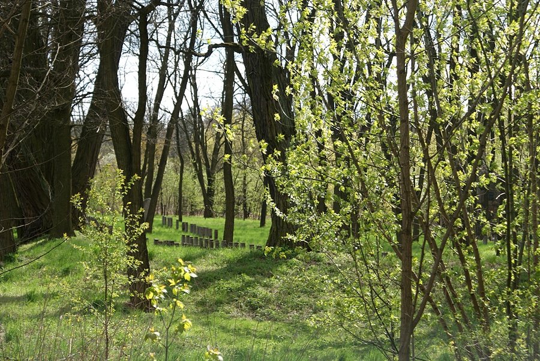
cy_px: 180
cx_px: 270
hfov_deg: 19.4
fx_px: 1576
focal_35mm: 105
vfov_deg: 13.1
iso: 100
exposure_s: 1/160
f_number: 6.3
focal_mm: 70
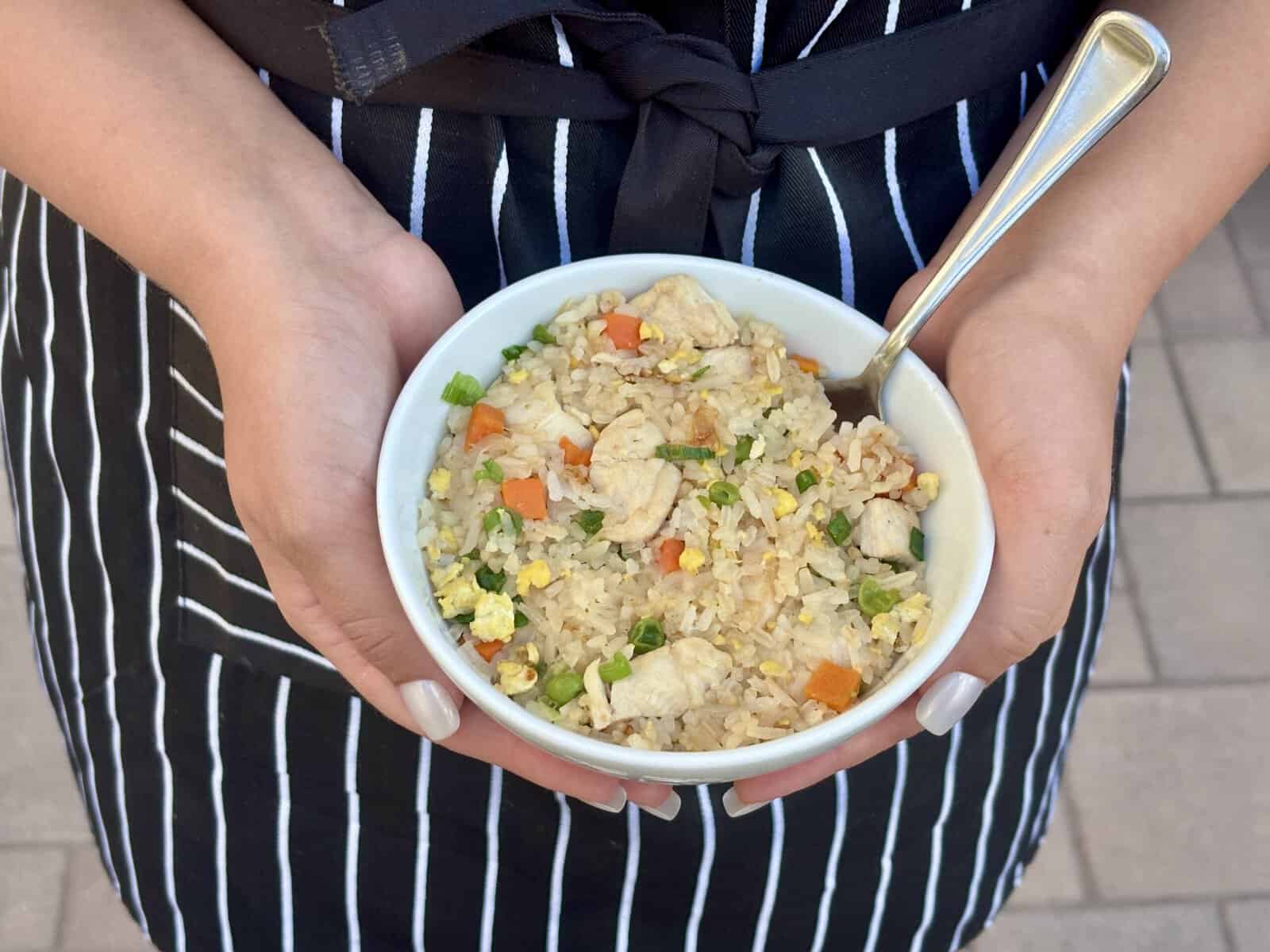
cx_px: 635
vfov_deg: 28.0
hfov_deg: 36.8
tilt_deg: -49.4
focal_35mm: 52
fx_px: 1908
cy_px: 476
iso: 32
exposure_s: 1/448
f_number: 1.6
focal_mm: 5.96
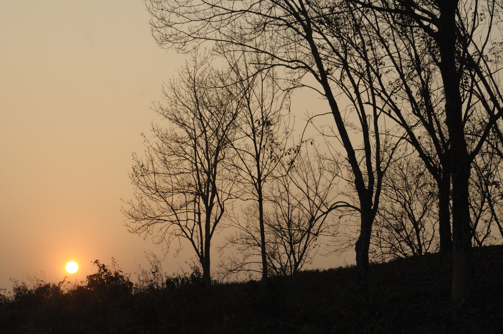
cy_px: 167
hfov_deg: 24.6
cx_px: 252
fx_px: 1151
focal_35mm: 82
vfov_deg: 16.5
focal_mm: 55
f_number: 11
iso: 400
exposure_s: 1/500
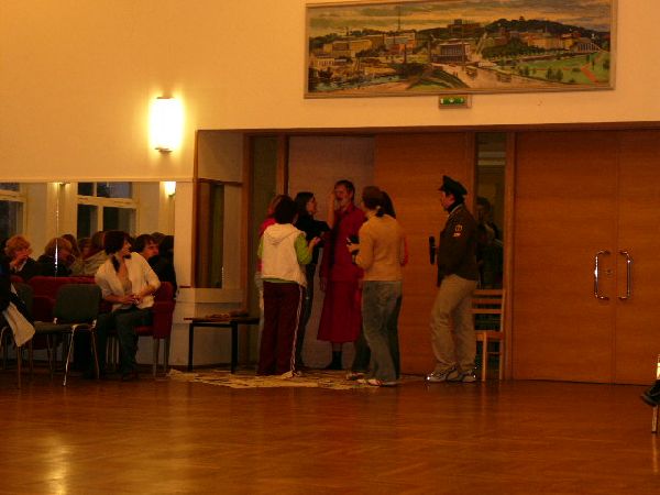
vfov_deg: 16.4
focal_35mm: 90
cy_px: 248
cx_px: 330
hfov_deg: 21.8
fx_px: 1716
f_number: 2.4
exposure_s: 1/60
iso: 100
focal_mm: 22.5
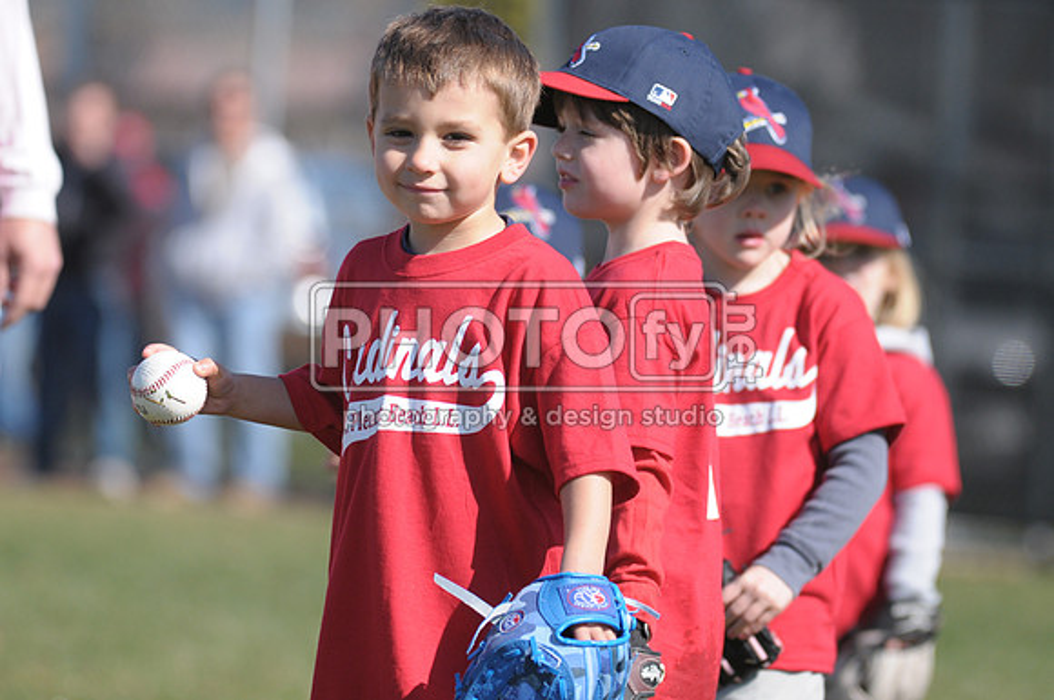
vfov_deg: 4.6
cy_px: 350
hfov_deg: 6.9
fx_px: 8771
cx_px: 527
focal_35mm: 300
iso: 400
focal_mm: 200
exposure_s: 1/2000
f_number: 4.5
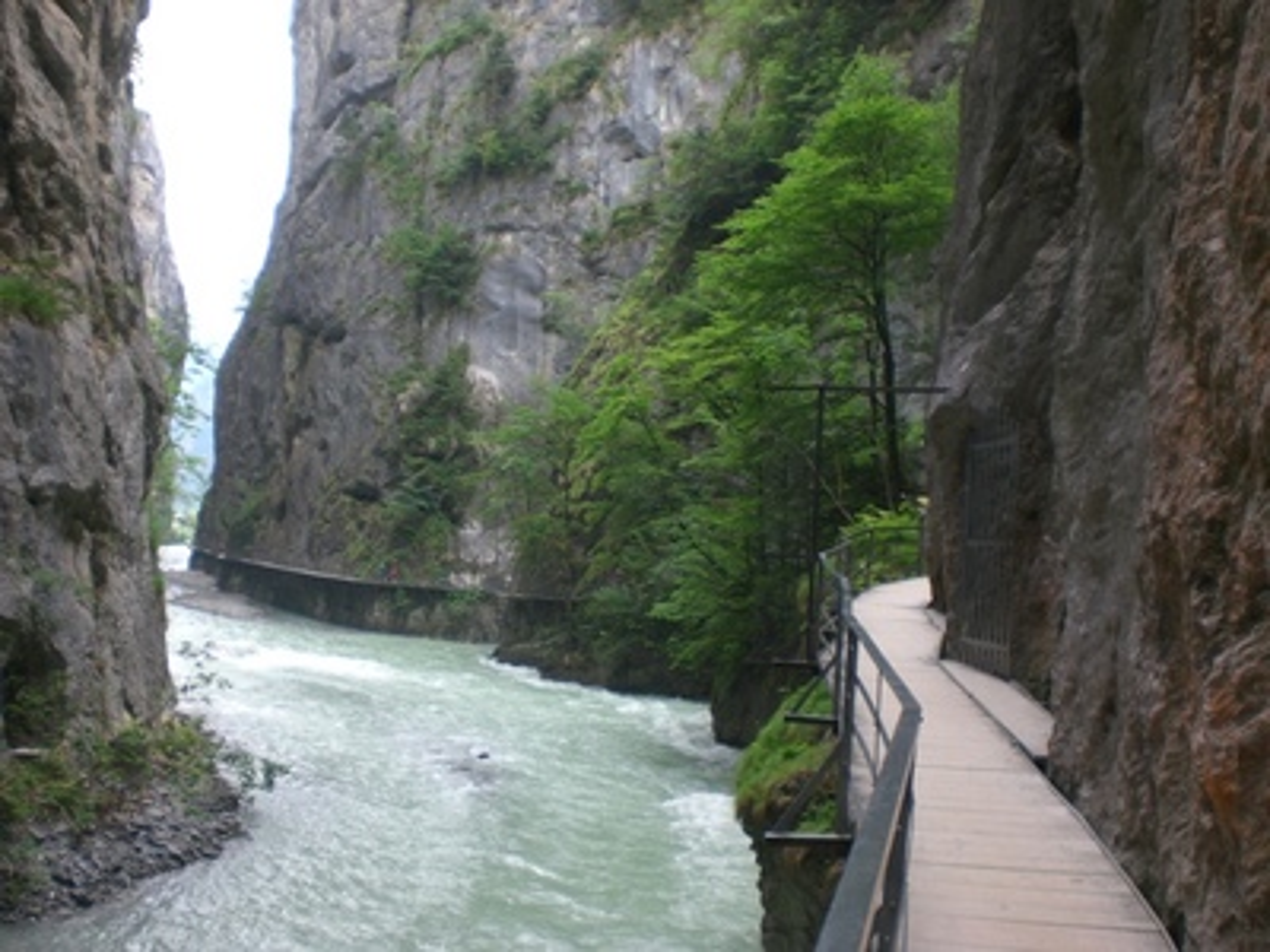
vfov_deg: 37.7
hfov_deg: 49.0
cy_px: 476
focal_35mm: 38
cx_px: 635
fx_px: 1394
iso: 100
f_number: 3.1
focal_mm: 6.3
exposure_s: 1/125
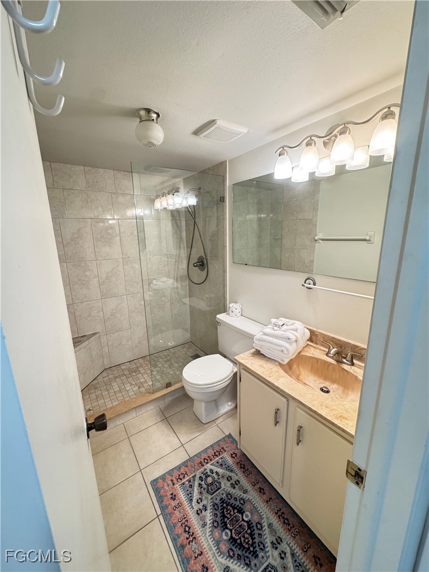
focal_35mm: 14
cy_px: 286
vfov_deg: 102.1
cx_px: 214
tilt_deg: -13.3
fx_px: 231
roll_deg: +1.0
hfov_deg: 85.7
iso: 400
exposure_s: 1/60
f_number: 2.2
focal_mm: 2.22
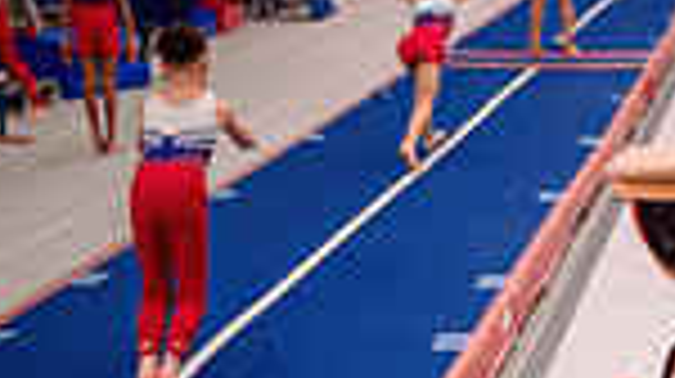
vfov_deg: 8.5
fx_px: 2467
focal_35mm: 138
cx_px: 945
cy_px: 607
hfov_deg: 14.7
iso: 1600
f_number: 2.8
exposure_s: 1/400
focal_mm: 31.5
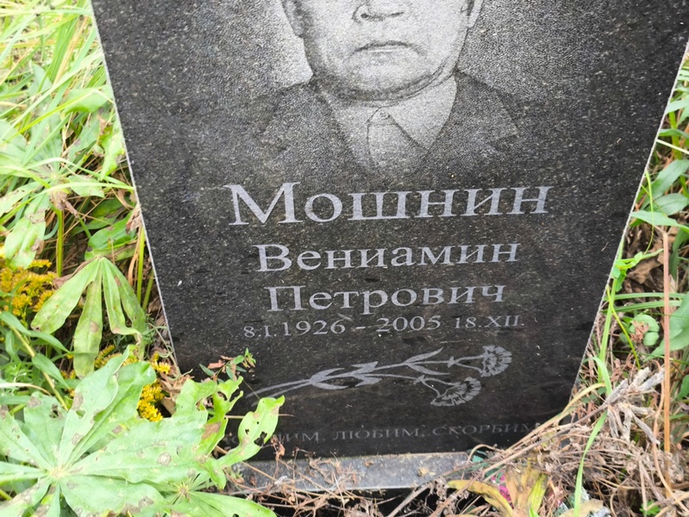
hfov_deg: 38.2
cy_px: 258
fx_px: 996
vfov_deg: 29.1
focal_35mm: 50
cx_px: 344
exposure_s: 1/60
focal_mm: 4.71
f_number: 1.7
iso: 64
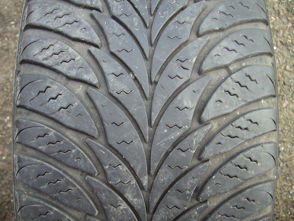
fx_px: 297
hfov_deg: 52.6
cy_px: 110
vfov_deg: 40.7
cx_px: 147
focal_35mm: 35
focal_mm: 5.8
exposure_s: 1/320
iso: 400
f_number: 2.8
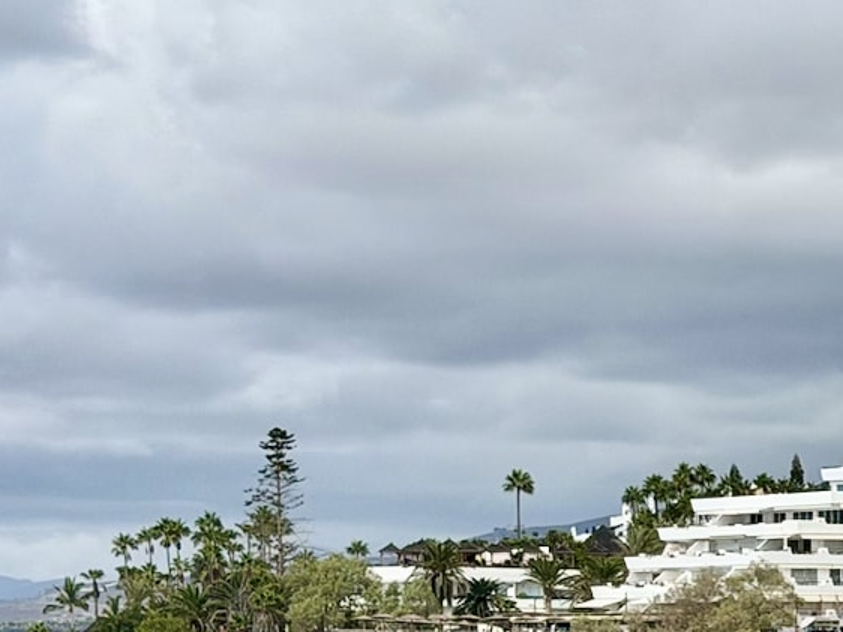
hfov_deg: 11.6
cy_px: 620
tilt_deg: +1.2
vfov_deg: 9.0
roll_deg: +0.1
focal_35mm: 164
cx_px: 1203
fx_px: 3992
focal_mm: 6.76
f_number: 1.78
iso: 64
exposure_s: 1/6536
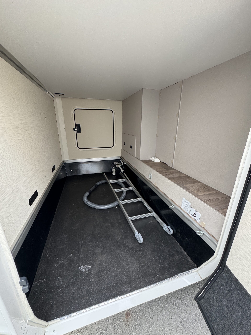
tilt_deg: -17.1
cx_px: 126
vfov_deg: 102.1
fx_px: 135
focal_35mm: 14
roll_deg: -1.0
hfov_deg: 85.7
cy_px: 168
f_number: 2.2
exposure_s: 1/99
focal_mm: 2.22
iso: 125
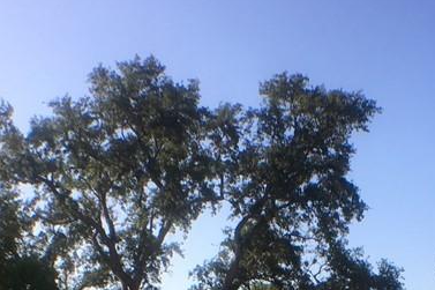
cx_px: 294
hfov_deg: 24.6
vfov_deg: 15.5
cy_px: 421
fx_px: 990
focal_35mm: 82
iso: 25
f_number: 2.2
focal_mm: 4.15
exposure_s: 1/680
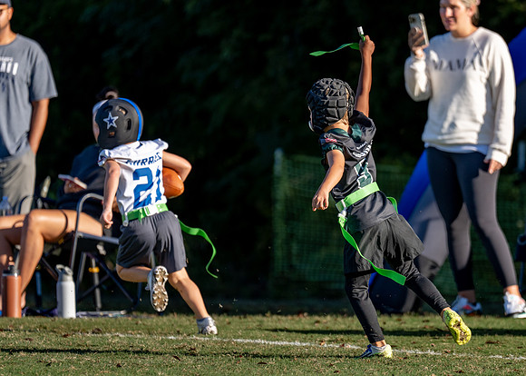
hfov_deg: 5.8
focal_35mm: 345
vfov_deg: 4.2
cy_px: 208
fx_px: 5160
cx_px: 345
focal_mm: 200
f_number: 2.8
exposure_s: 1/1600
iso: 100
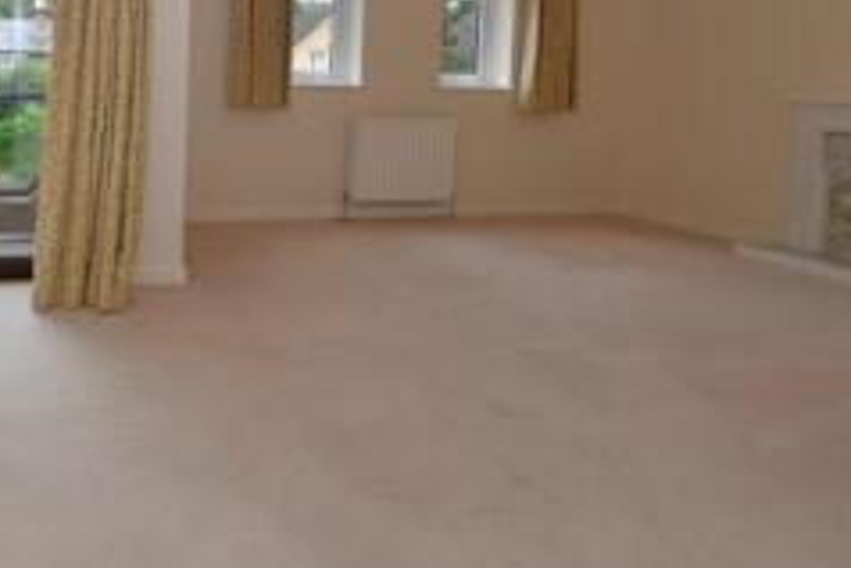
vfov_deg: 43.8
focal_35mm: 28
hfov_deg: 57.5
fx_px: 662
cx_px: 107
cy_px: 98
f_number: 4.5
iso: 200
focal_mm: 14
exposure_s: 1/80
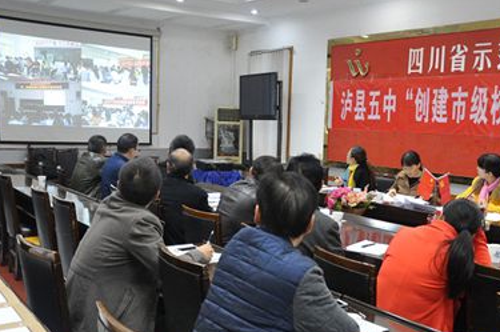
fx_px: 610
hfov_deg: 44.1
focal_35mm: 44
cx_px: 317
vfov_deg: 30.3
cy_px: 208
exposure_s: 1/30
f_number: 5.6
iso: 1600
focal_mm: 22
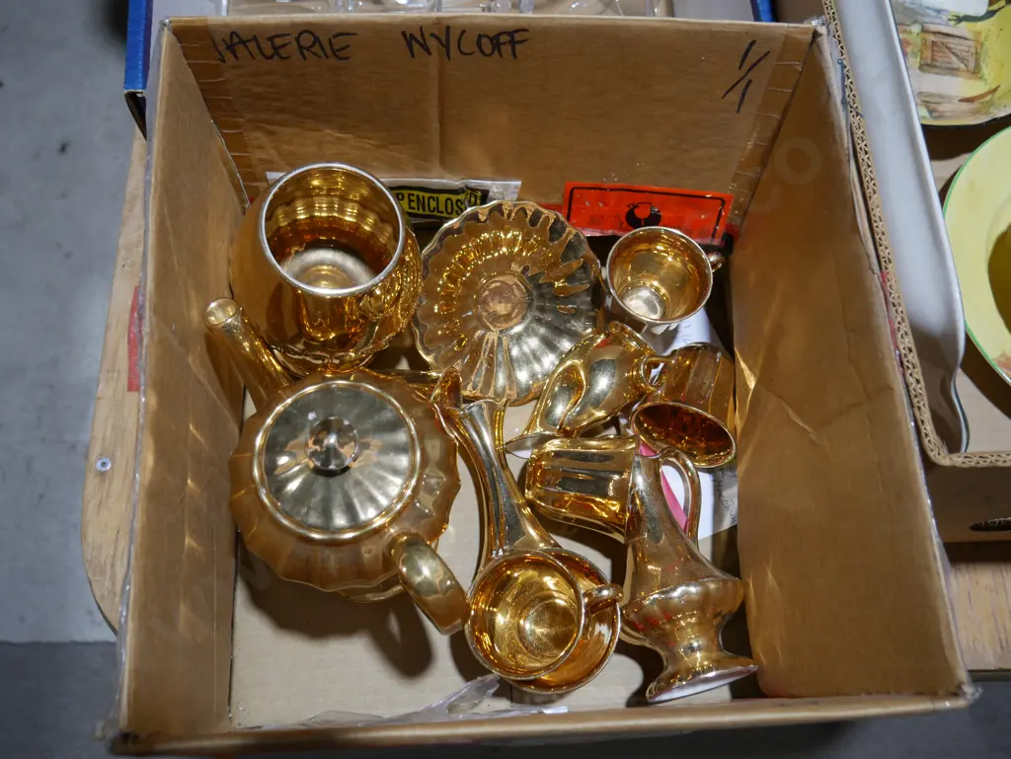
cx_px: 506
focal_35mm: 30
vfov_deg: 46.8
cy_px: 380
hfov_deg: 59.9
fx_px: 877
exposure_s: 1/100
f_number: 3.6
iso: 200
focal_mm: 15
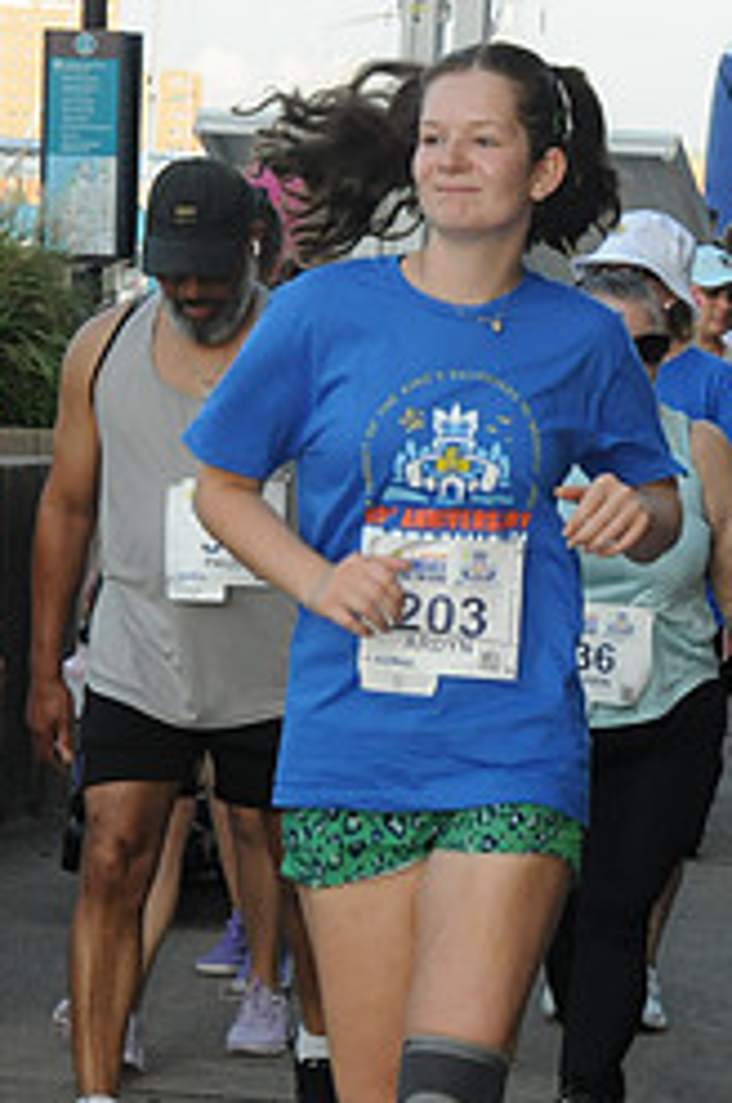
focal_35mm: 169
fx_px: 5169
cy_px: 973
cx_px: 556
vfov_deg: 12.1
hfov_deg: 8.1
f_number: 14
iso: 800
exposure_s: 1/250
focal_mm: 48
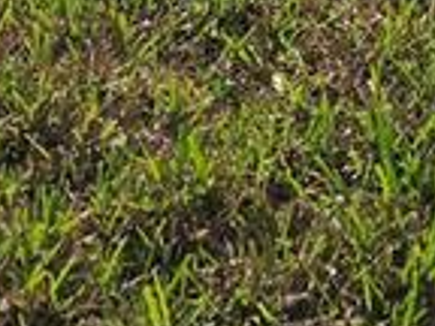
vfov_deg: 7.4
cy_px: -806
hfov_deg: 12.0
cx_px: 293
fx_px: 2061
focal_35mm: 164
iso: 50
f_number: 1.8
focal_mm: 5.4
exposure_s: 1/7891
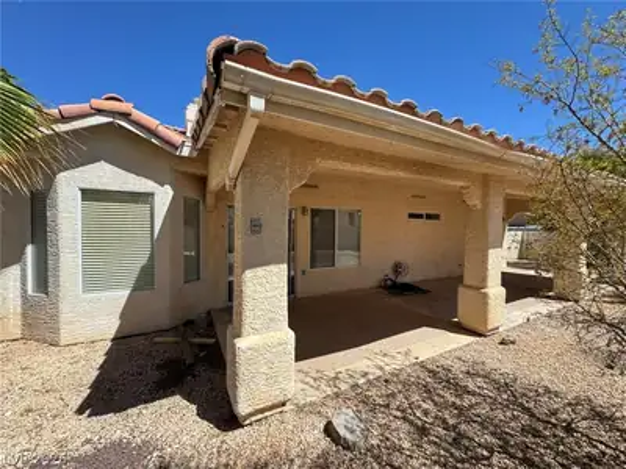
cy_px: 234
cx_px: 313
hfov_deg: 102.1
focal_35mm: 14
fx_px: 253
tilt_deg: -0.8
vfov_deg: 85.7
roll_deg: -1.2
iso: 50
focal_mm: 2.22
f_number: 2.2
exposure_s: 1/573
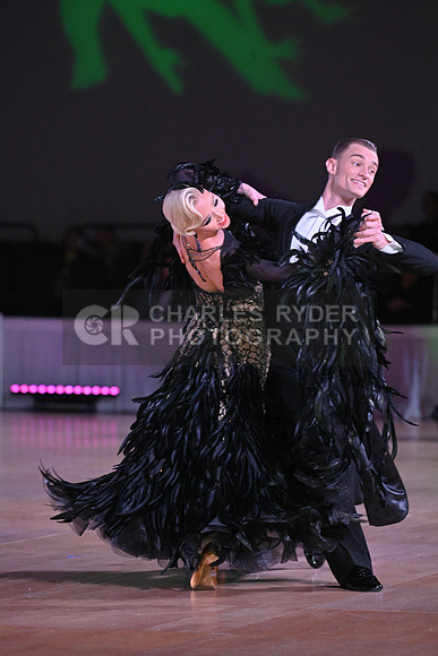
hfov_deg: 6.9
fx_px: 3648
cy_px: 328
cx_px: 219
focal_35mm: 200
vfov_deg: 10.3
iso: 3200
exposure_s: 1/400
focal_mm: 200
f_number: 5
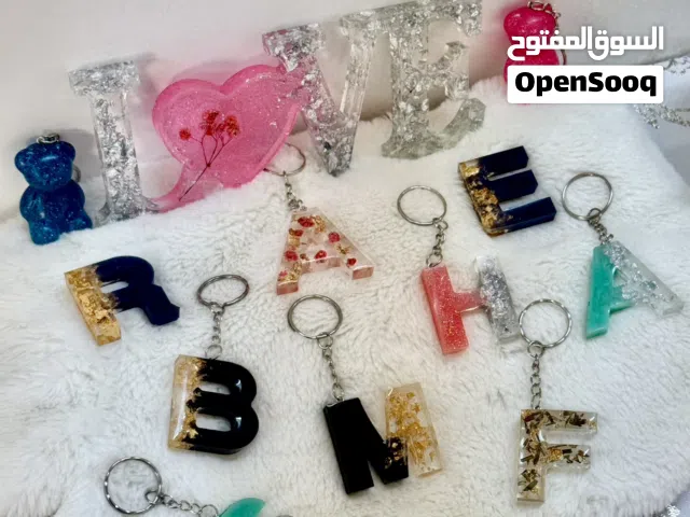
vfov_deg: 30.3
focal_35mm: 48
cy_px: 258
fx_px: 957
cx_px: 345
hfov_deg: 39.7
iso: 50
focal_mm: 6.76
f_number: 1.78
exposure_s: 1/60
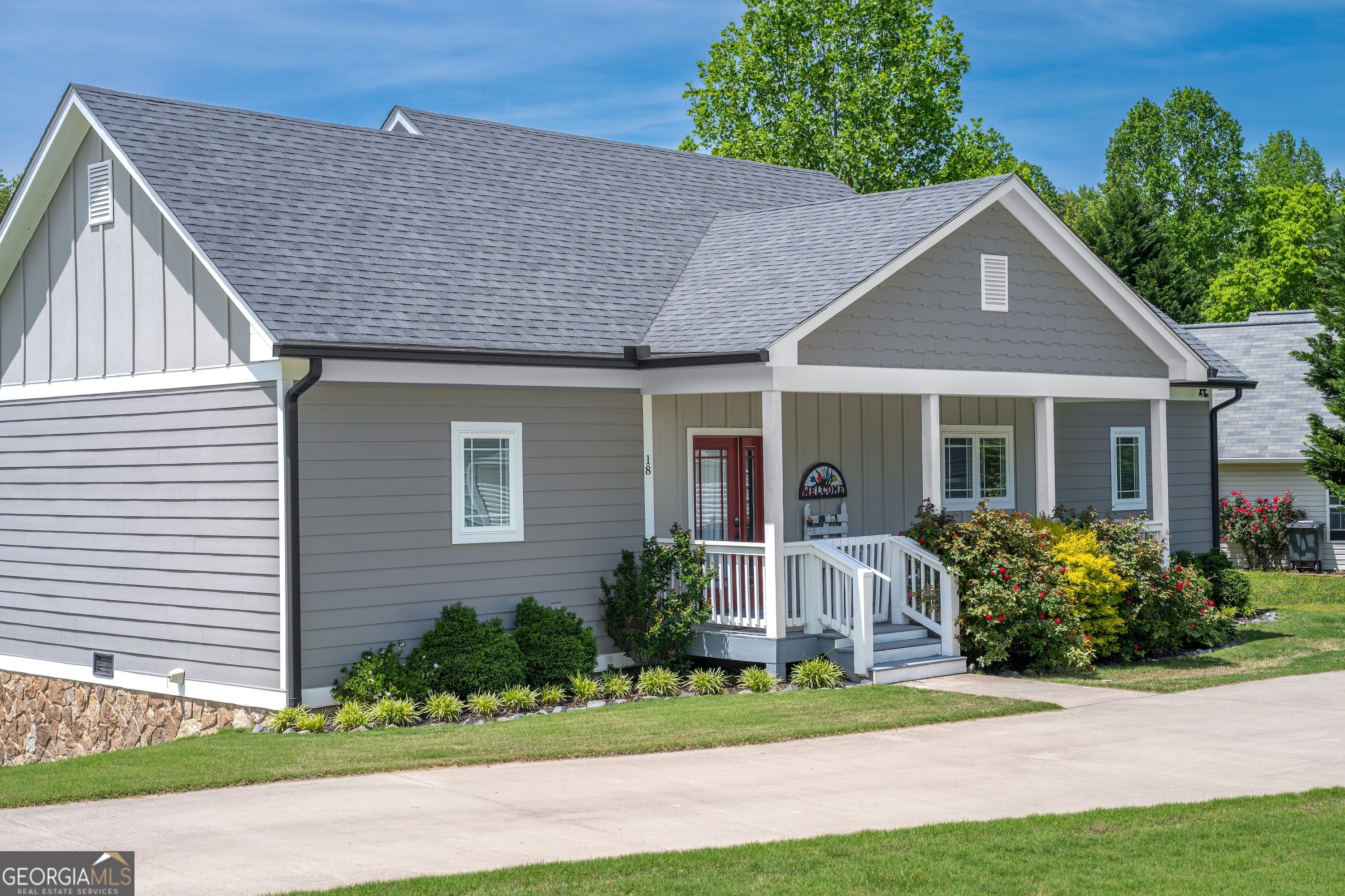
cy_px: 448
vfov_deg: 27.0
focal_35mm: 50
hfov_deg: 39.6
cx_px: 672
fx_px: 1868
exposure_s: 1/250
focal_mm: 50
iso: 100
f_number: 7.1
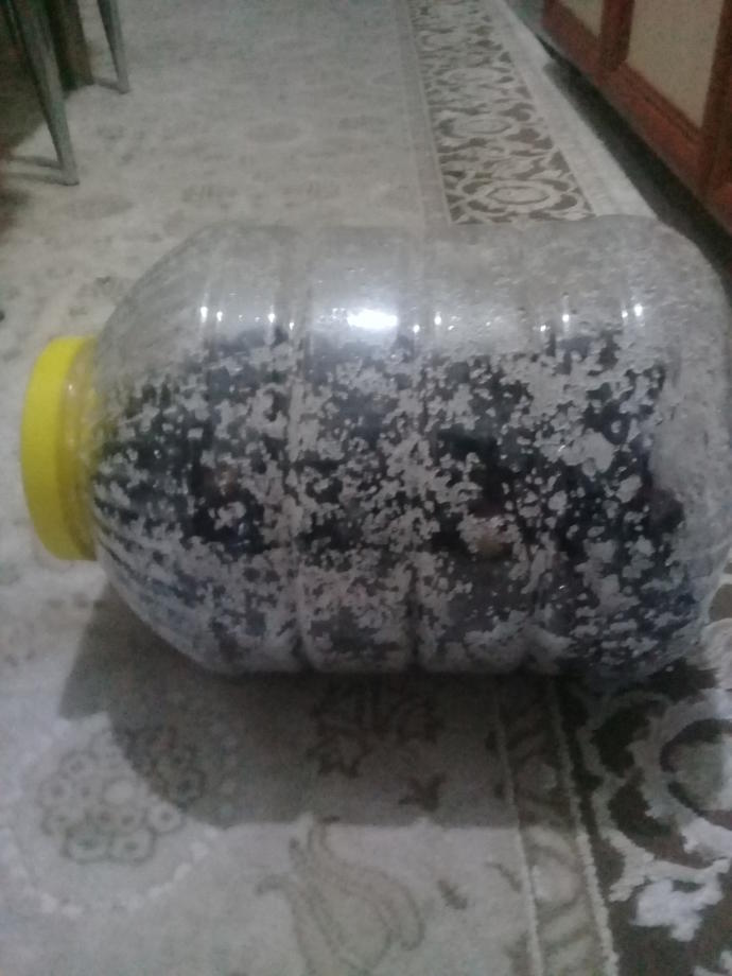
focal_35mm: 31
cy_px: 488
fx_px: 874
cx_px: 366
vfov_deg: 58.4
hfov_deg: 45.4
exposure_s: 1/17
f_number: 2.2
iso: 1000
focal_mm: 3.3
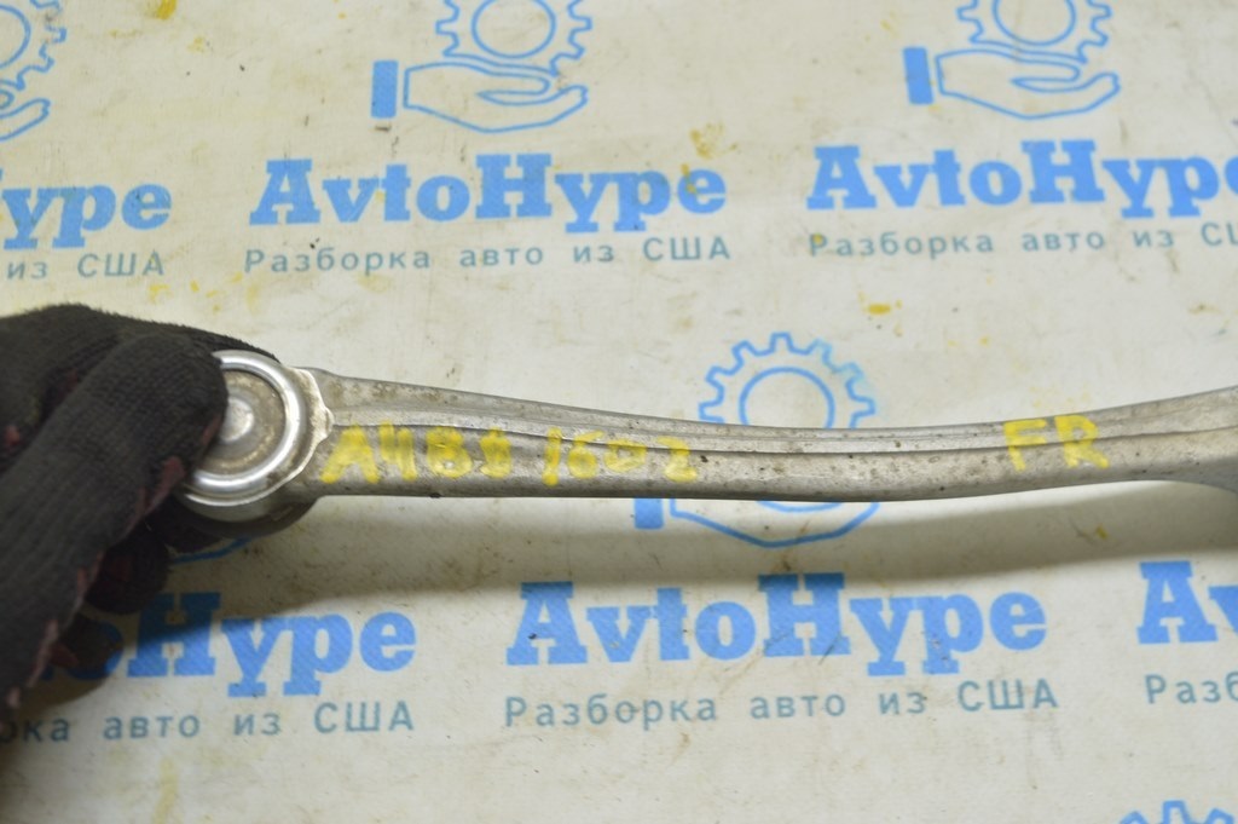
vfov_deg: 26.4
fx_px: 1752
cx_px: 619
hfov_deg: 38.9
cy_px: 412
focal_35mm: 51
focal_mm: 34
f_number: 5.6
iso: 400
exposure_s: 1/20
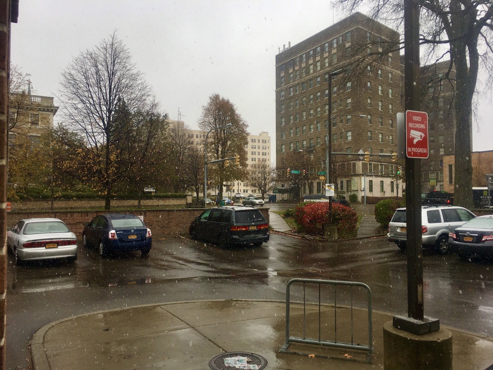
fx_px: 413
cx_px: 246
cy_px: 185
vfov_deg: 48.2
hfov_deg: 61.7
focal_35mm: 29
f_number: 2.2
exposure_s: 1/301
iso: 25
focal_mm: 4.15
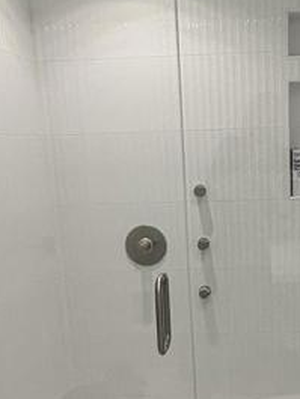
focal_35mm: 54
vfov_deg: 34.8
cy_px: 297
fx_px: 623
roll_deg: +2.2
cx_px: 235
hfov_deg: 26.6
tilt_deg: -13.0
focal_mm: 2.22
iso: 160
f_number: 2.2
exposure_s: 1/120
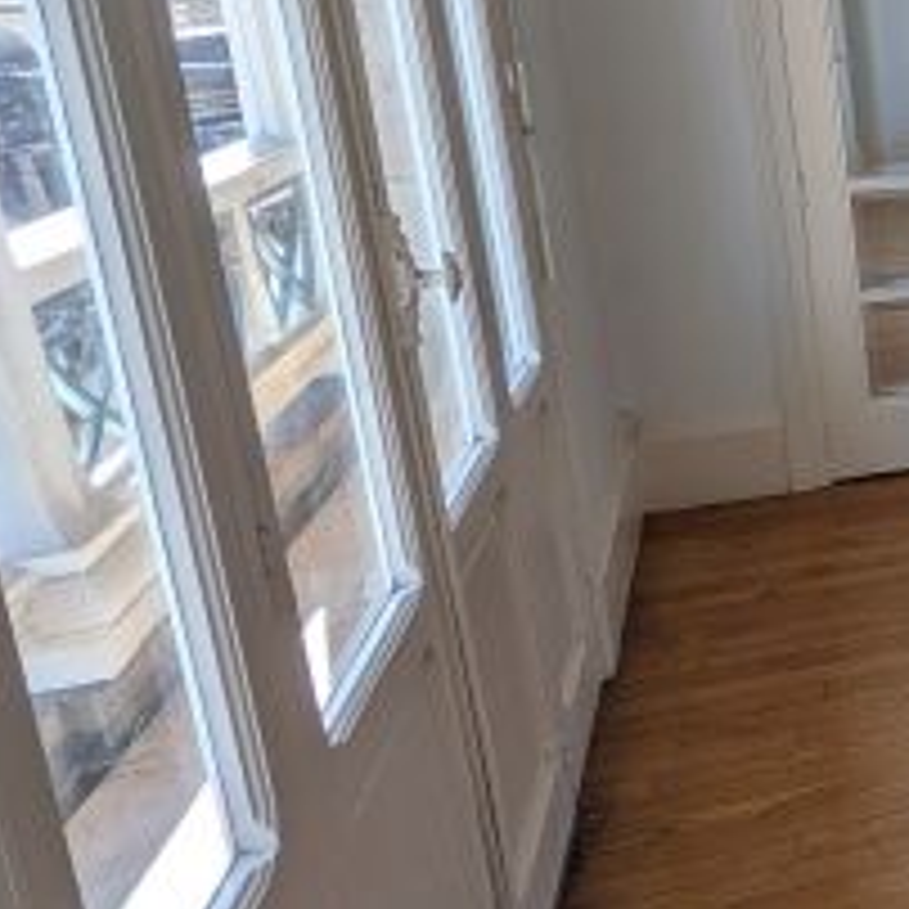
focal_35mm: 49
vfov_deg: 34.1
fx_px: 1456
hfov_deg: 26.6
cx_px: 1310
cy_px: 243
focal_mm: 1.83
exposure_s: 1/167
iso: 43
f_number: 2.2
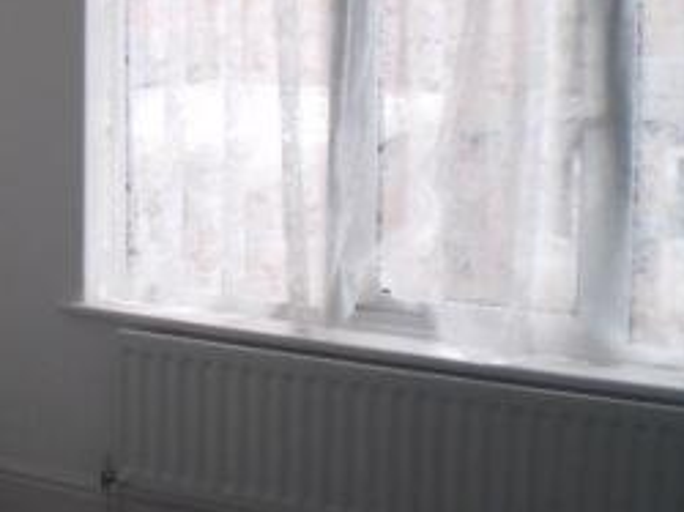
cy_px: -4
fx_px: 1658
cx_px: -103
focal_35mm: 84
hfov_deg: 21.8
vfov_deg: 17.1
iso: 64
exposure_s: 1/60
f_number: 3.1
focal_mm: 6.3
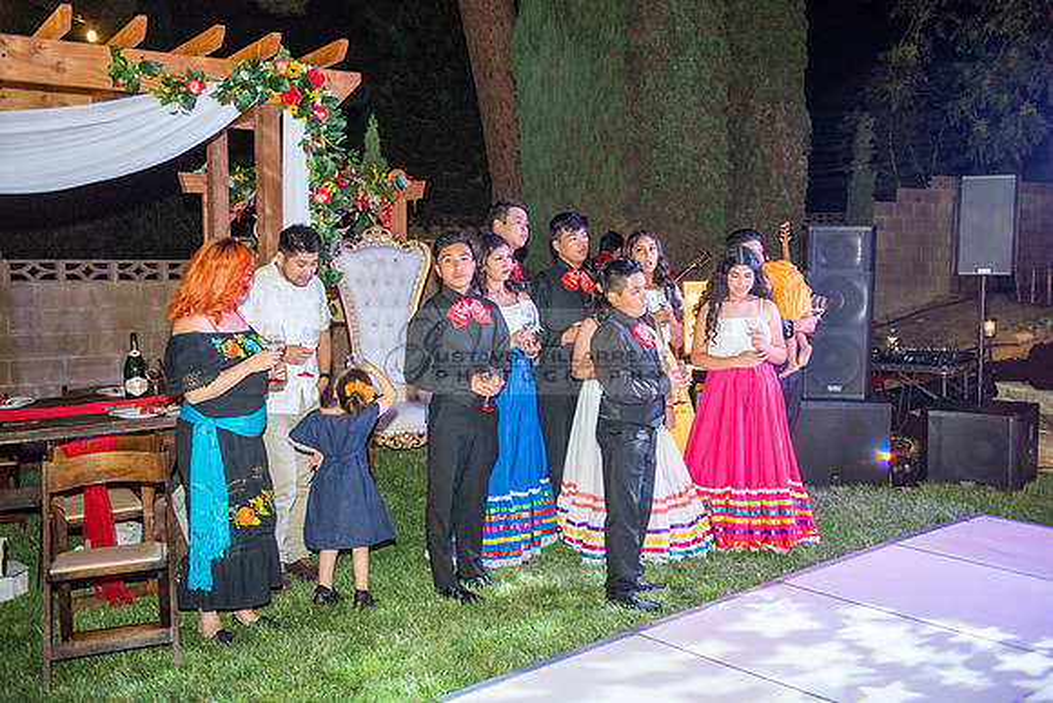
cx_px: 526
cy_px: 352
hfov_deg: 53.1
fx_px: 1053
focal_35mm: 36
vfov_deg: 36.9
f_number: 3.2
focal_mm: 36
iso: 1600
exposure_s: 1/100
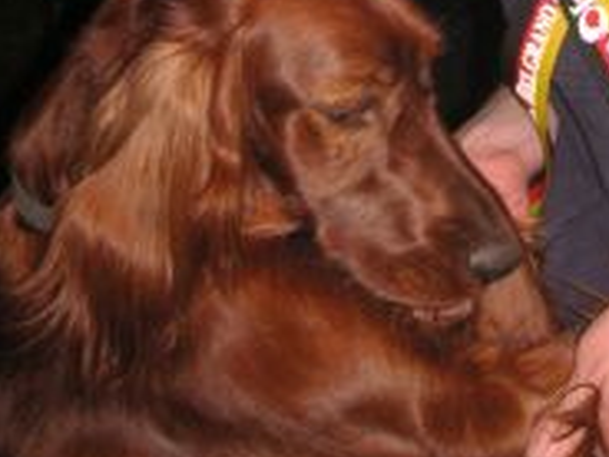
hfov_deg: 18.9
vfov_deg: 13.0
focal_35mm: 103
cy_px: -368
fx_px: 1812
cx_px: 467
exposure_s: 1/45
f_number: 2.8
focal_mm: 6.1
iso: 50
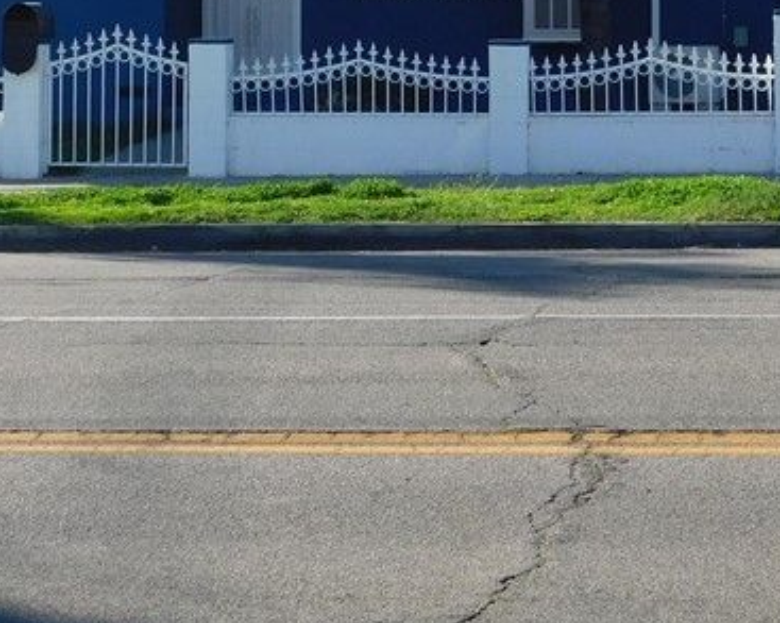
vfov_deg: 13.7
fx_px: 2514
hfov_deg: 17.6
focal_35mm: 109
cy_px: -151
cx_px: 465
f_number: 3.6
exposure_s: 1/640
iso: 125
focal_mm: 7.1
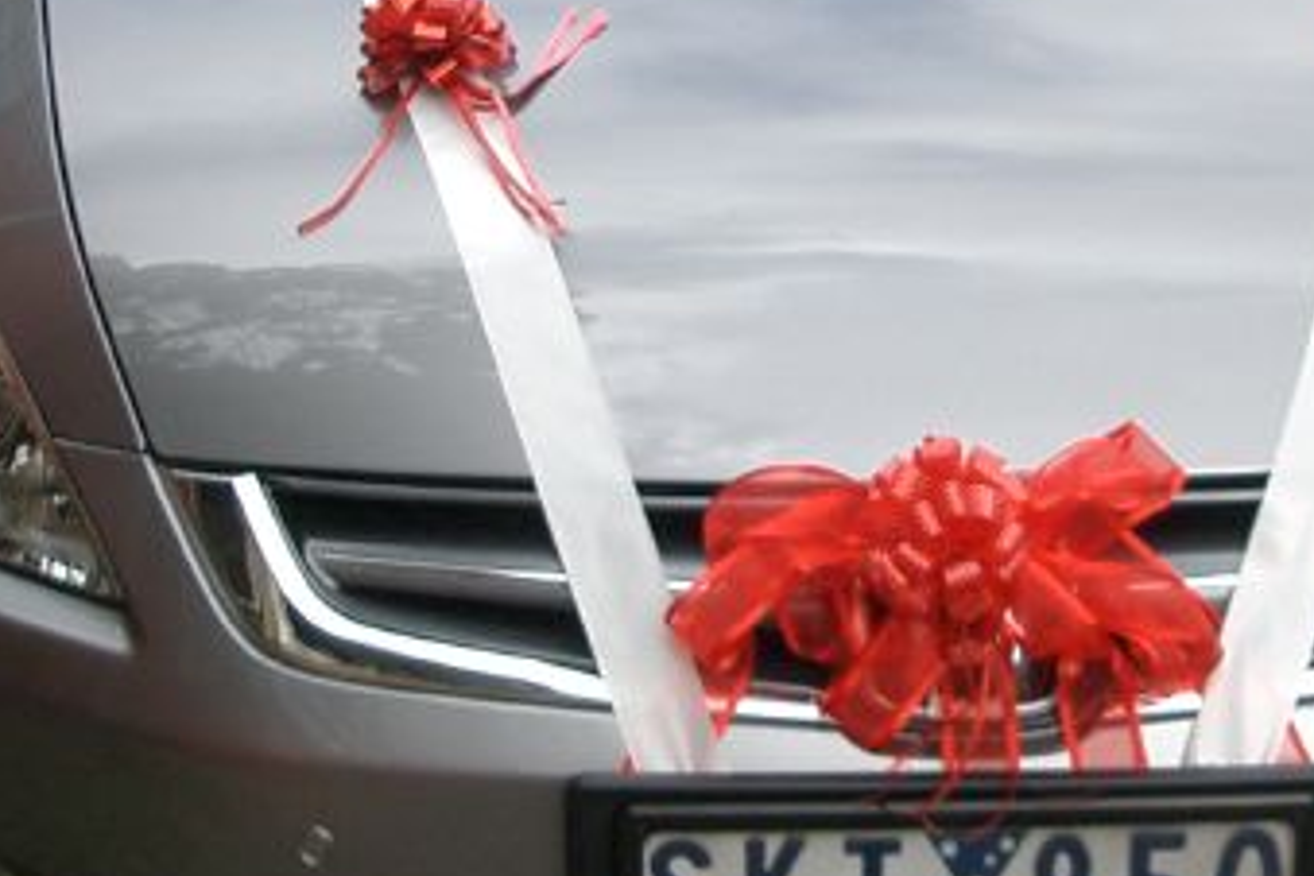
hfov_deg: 23.5
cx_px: 923
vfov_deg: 15.8
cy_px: 174
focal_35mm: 86
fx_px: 3139
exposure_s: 1/400
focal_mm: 5.8
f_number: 2.6
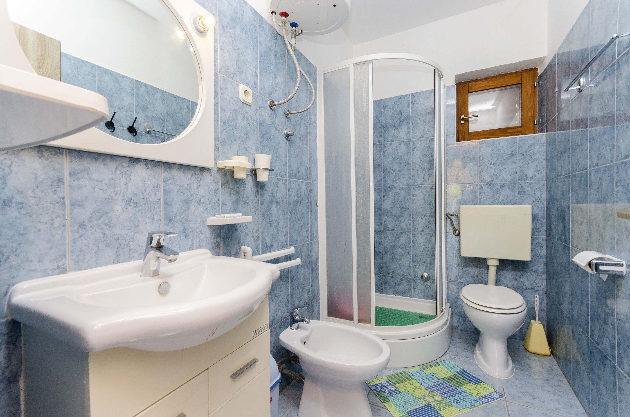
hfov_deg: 100.5
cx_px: 315
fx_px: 262
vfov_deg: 77.1
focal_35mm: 15
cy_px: 208
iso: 100
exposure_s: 1/80
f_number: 8
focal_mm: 10
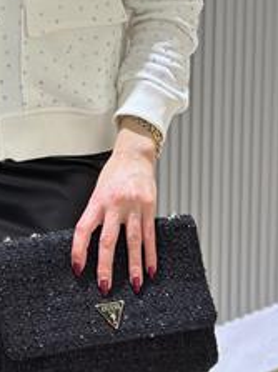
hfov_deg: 13.0
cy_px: -47
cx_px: -3
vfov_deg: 17.0
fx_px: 1200
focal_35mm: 112
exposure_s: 1/50
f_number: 1.78
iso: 200
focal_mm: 6.86
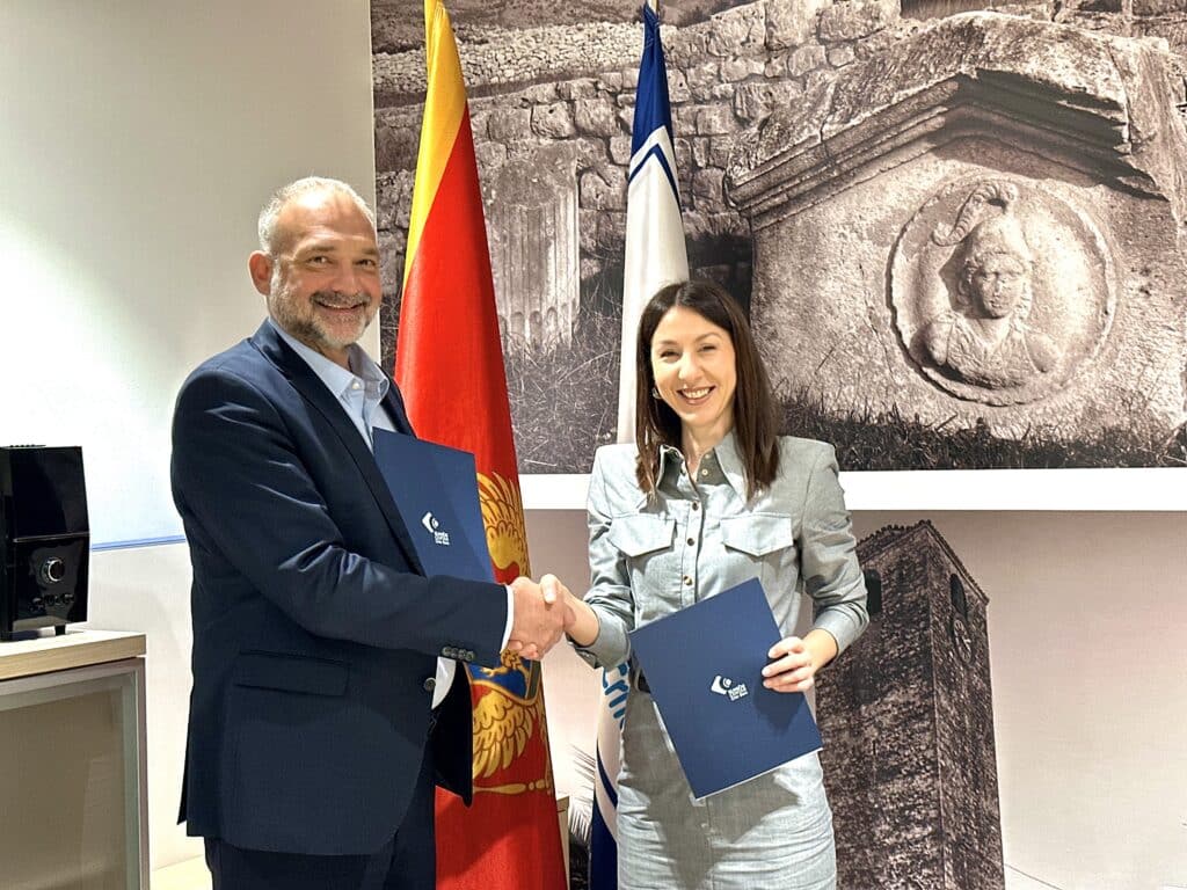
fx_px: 1646
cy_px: 445
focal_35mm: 48
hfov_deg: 39.7
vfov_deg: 30.3
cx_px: 594
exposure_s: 1/50
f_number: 1.78
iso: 160
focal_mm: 6.86
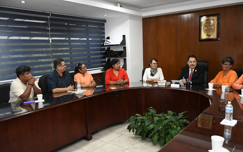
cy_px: 82
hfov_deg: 61.2
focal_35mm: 31
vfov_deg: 40.6
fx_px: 205
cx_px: 123
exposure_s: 1/125
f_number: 3.5
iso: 2000
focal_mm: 20
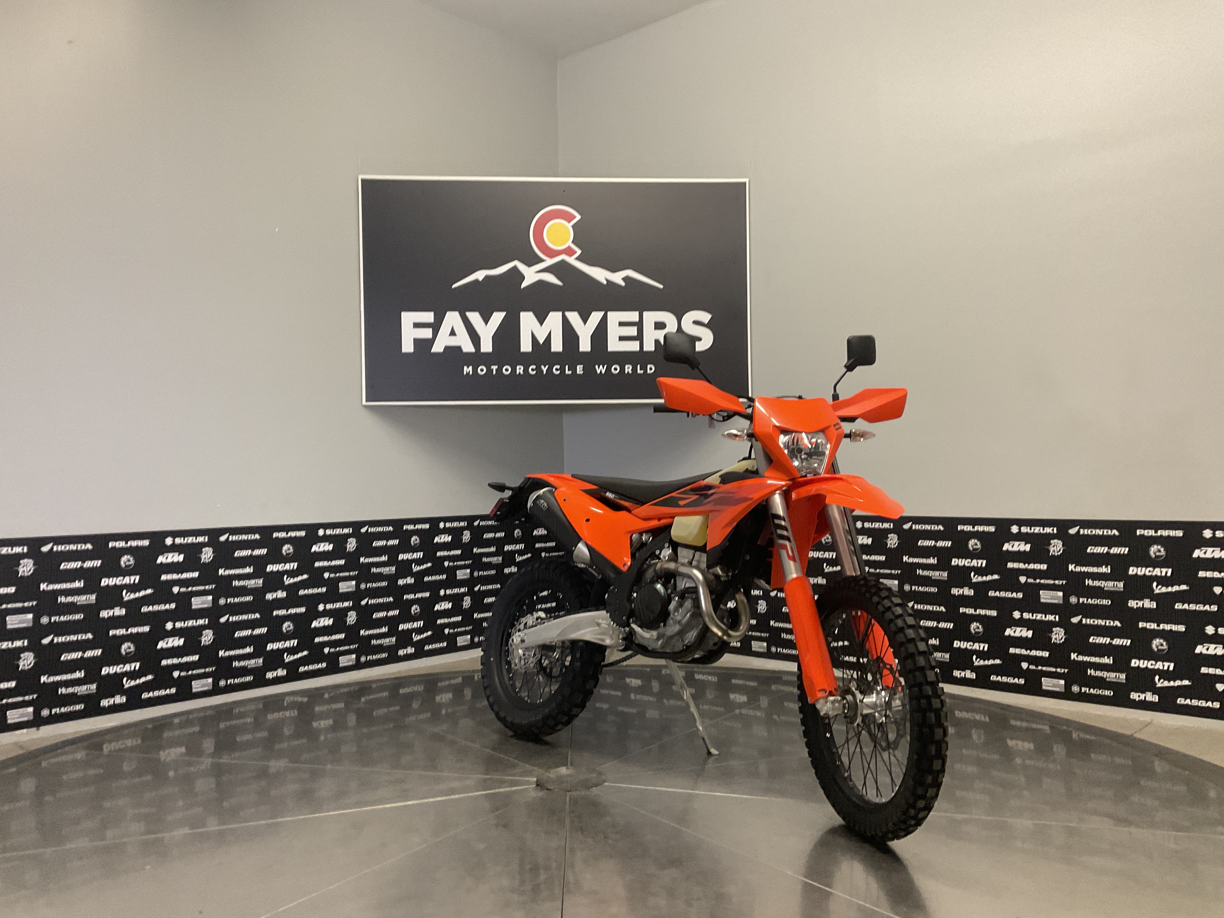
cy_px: 459
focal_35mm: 29
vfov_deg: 48.2
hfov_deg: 61.7
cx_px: 612
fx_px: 1025
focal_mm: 3
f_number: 1.8
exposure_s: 1/60
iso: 160
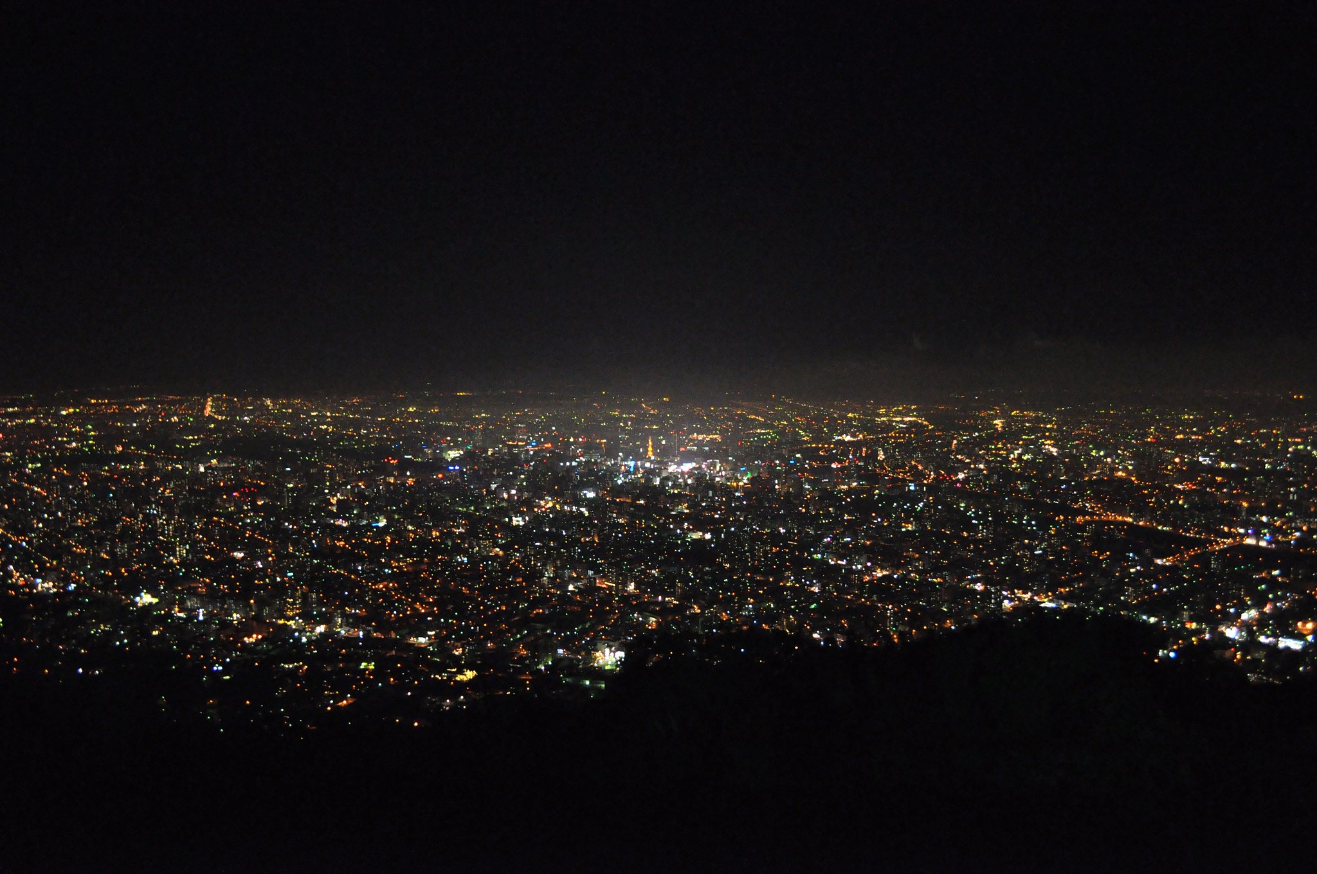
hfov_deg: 67.4
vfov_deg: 47.8
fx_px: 986
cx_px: 658
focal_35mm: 27
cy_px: 437
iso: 3200
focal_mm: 18
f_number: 3.5
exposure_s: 1/20
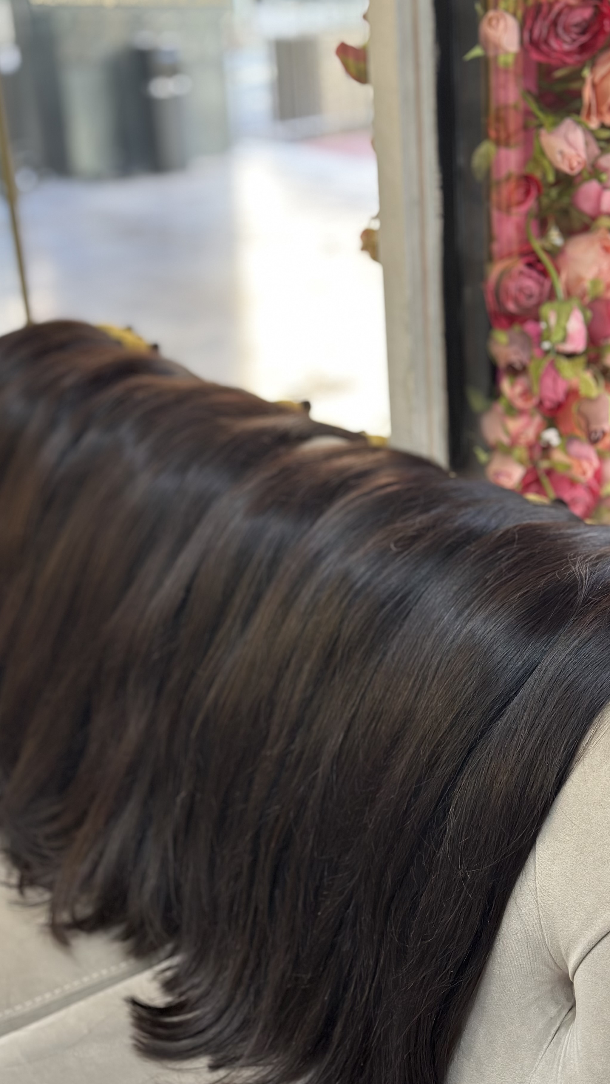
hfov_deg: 20.7
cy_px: 576
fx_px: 1668
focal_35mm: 58
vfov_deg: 36.0
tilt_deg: -21.9
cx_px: 274
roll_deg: +4.5
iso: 125
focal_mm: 6.86
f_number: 1.78
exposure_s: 1/78
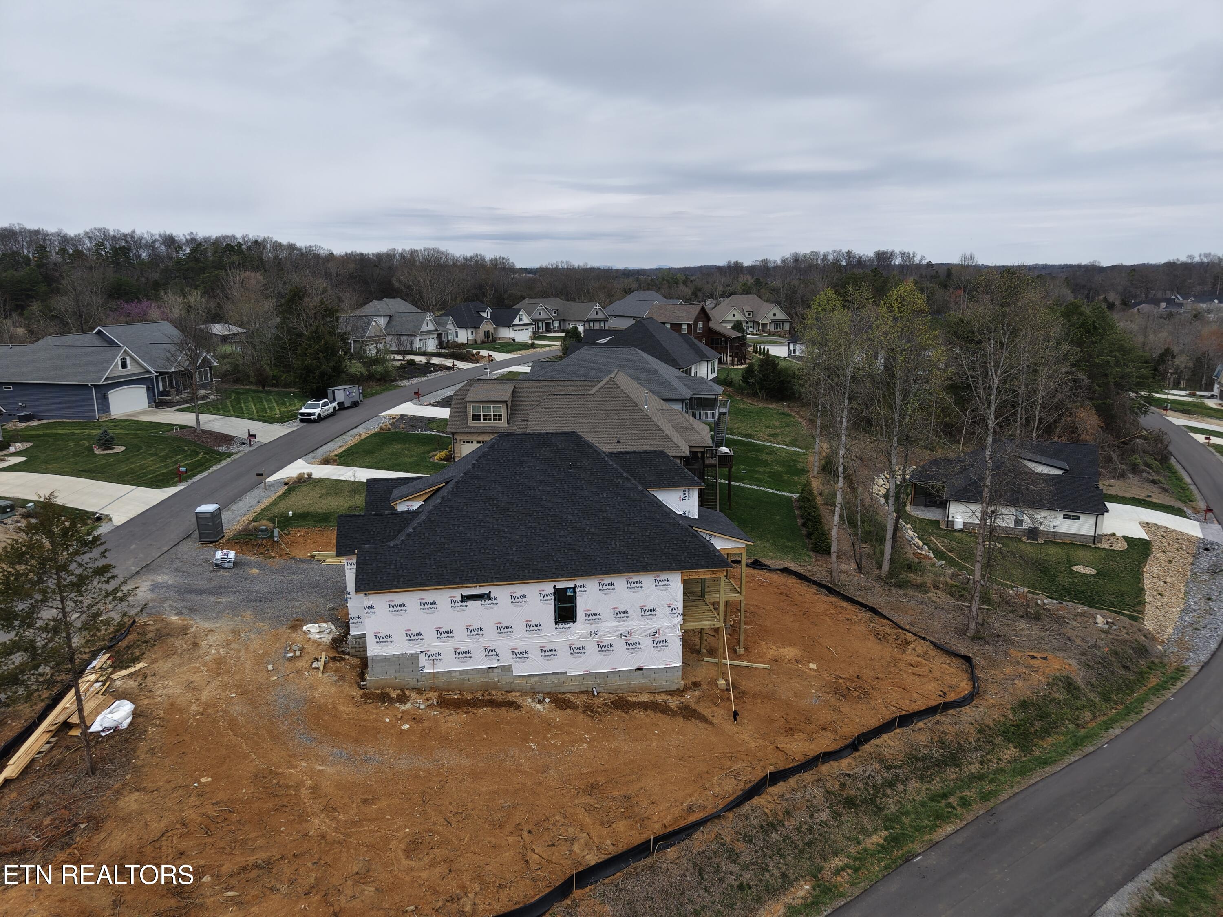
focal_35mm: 24
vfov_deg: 56.8
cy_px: 458
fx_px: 848
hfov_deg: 71.6
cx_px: 612
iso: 160
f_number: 1.8
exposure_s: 1/5000
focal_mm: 8.67
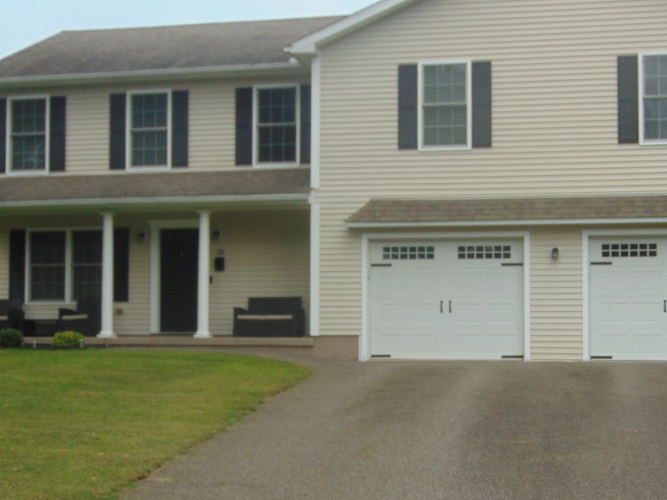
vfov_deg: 25.2
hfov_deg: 33.1
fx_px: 1117
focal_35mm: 58
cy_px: 293
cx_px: 405
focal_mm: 6.3
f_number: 3.2
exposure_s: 1/400
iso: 80
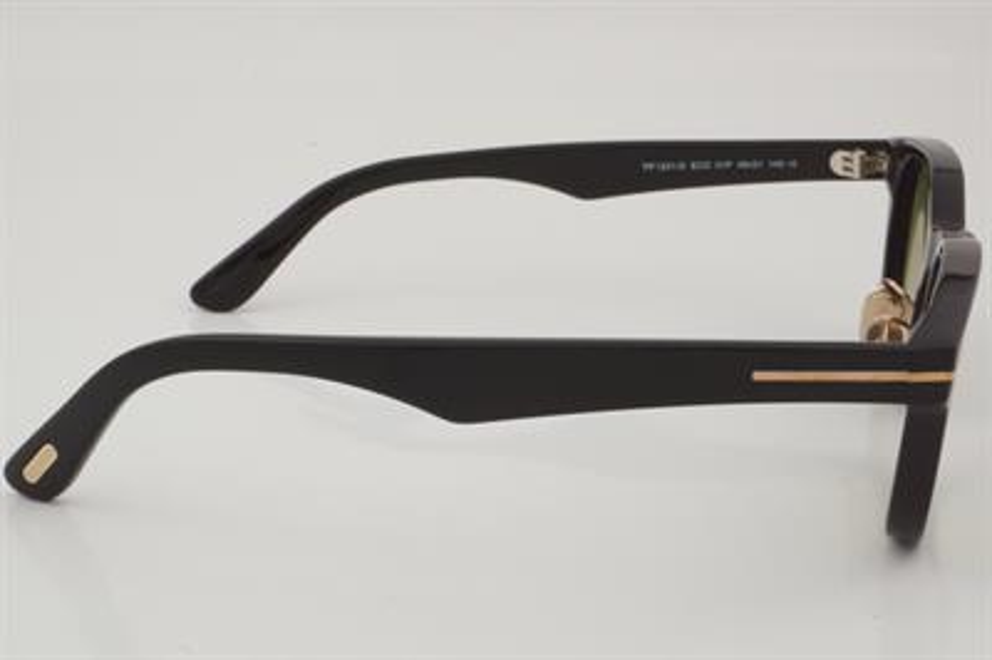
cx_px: 496
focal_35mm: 75
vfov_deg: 18.2
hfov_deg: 27.0
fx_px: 2065
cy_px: 330
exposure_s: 1/3
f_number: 32
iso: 100
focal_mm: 50
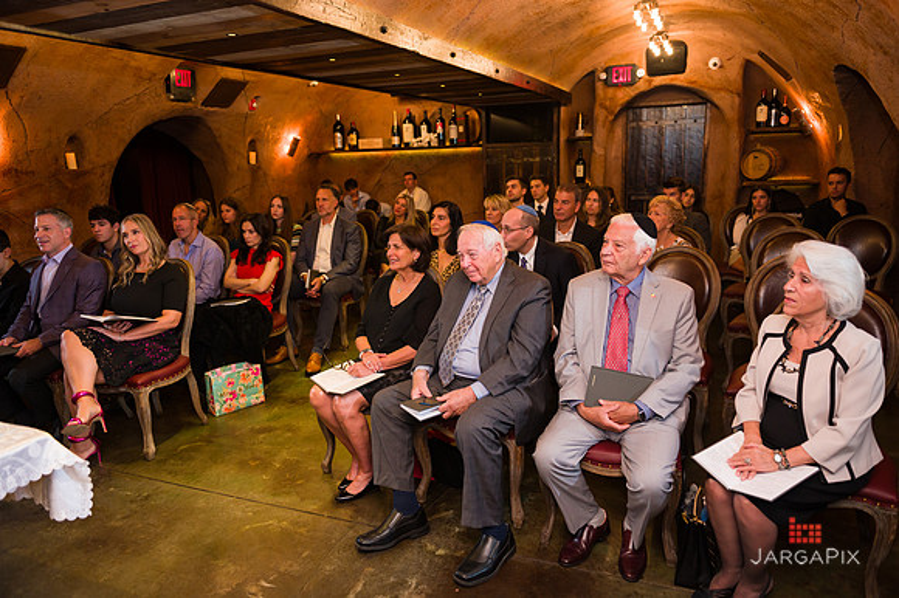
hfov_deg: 73.1
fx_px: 607
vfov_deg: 52.5
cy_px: 299
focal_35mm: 24
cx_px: 450
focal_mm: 24
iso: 1250
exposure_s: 1/200
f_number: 4
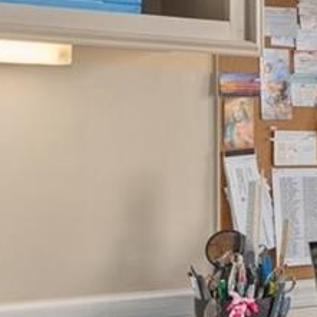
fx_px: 1212
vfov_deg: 14.9
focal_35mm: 117
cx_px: 851
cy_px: 195
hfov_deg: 11.3
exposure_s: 1/5
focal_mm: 19
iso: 320
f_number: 8
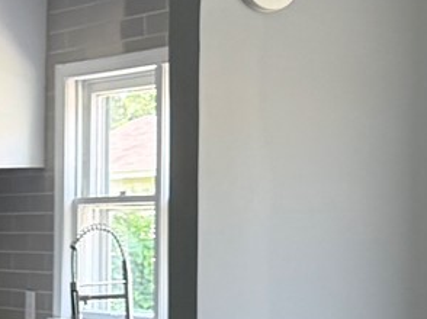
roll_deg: +0.5
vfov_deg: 9.4
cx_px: -517
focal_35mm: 157
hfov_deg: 11.0
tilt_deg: -1.6
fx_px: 1935
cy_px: 284
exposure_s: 1/189
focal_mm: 6.76
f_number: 1.78
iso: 200
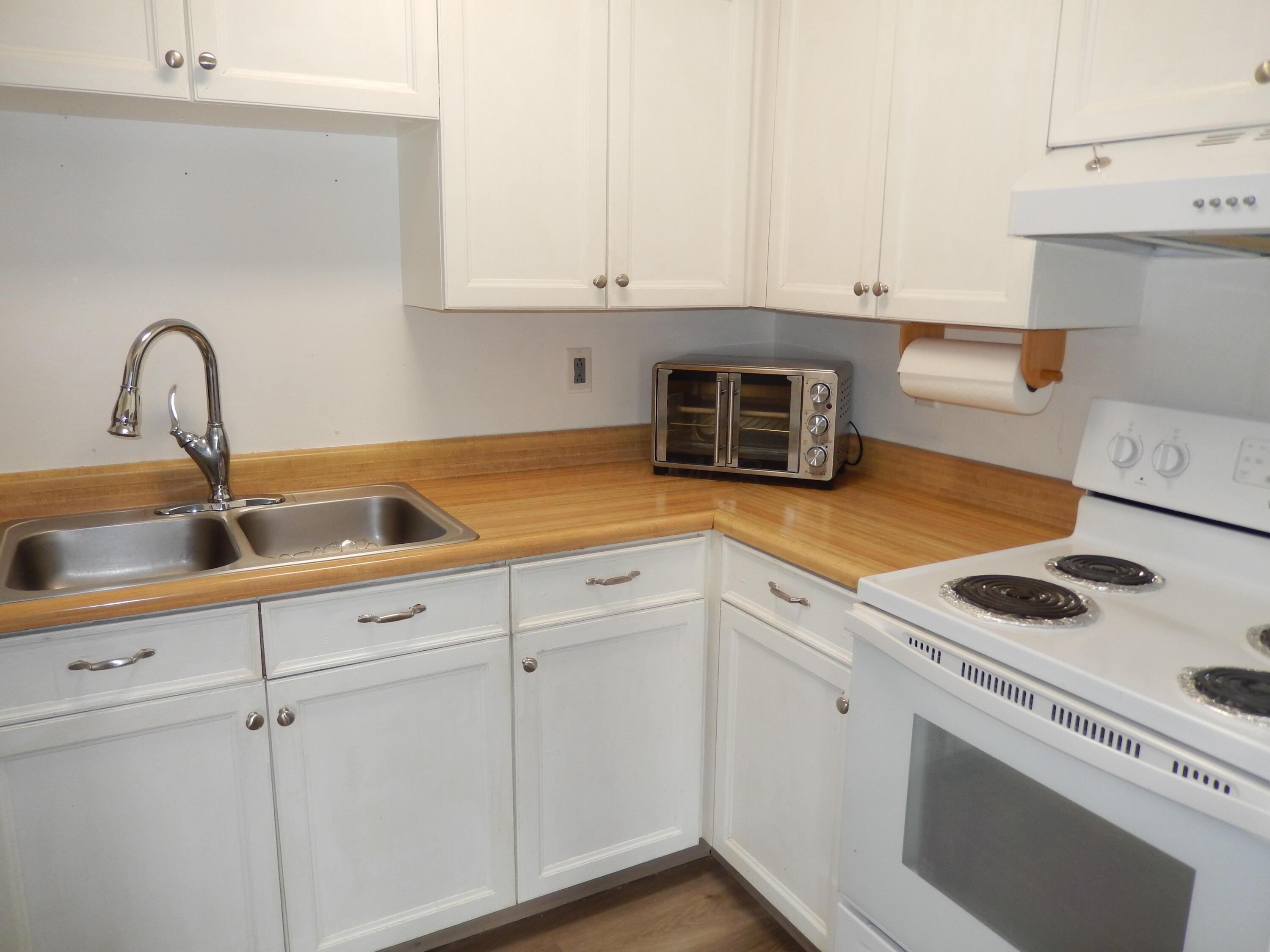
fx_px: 917
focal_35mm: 25
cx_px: 635
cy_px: 476
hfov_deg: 69.4
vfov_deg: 54.9
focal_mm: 4.5
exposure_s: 1/30
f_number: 3.4
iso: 200
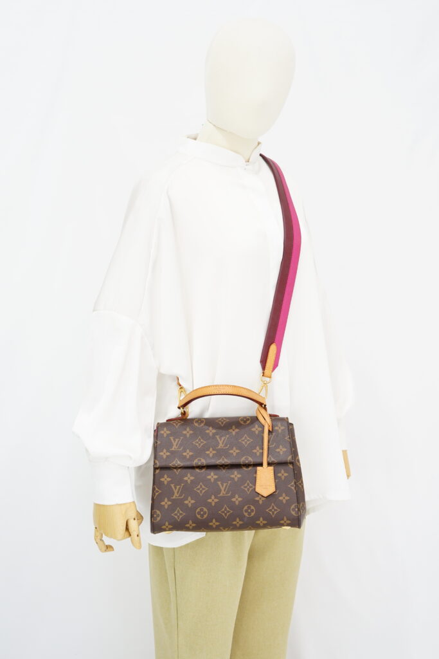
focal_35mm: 50
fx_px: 914
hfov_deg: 27.0
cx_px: 220
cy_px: 330
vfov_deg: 39.6
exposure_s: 1/10
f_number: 5.6
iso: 640
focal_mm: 50
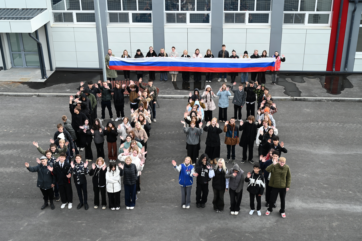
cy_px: 120
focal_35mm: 44
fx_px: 442
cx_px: 181
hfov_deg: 44.5
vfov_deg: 30.5
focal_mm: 44
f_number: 5.6
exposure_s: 1/125
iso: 100
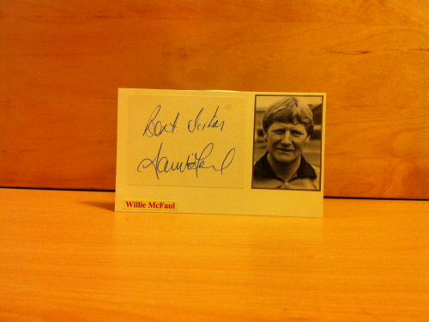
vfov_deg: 40.7
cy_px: 161
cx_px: 214
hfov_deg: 52.6
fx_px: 434
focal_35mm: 35
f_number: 2.8
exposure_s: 1/17
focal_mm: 3.85
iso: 250
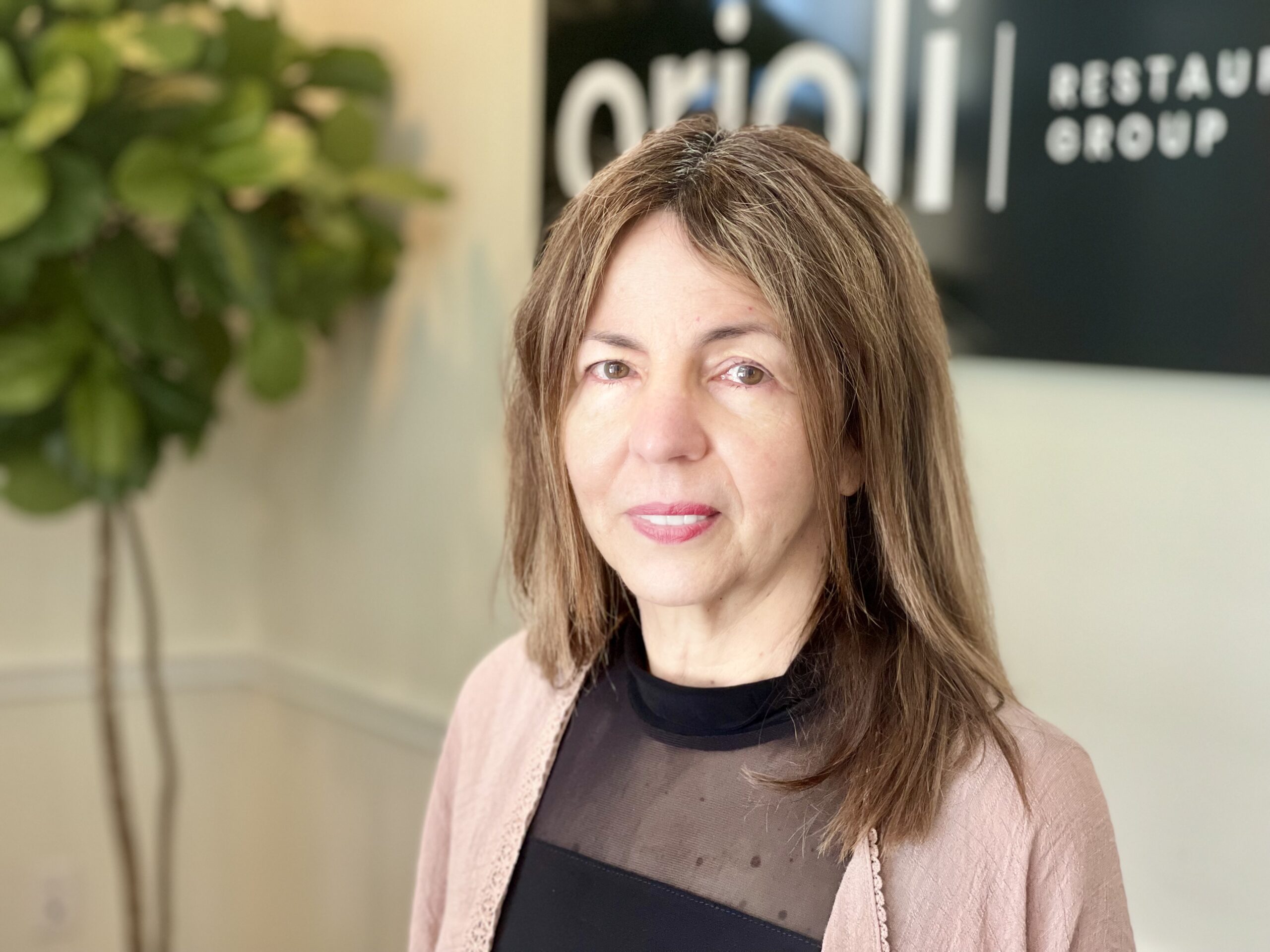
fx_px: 2348
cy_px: 476
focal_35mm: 64
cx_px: 635
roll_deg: -2.7
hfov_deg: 30.3
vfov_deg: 22.9
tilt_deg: -4.7
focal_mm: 7.5
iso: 125
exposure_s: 1/40
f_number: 2.2
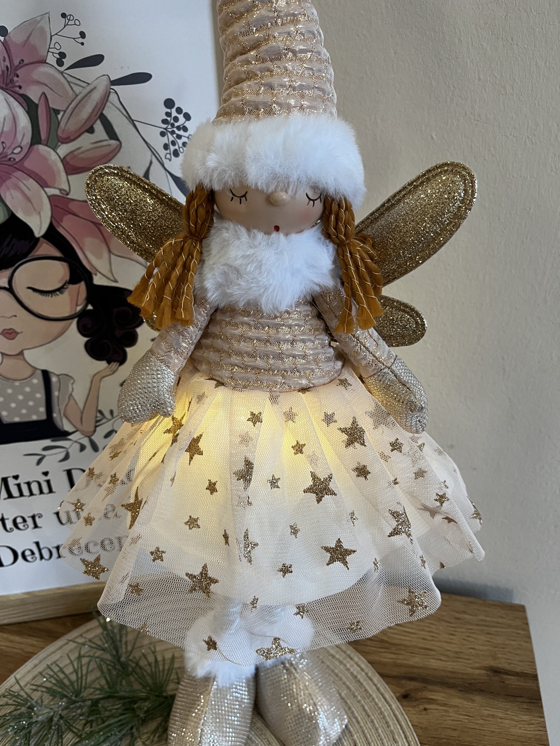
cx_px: 280
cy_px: 373
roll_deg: +2.9
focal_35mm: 26
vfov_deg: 67.3
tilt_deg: -28.3
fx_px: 561
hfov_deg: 53.1
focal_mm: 5.1
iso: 160
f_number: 1.6
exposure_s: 1/60
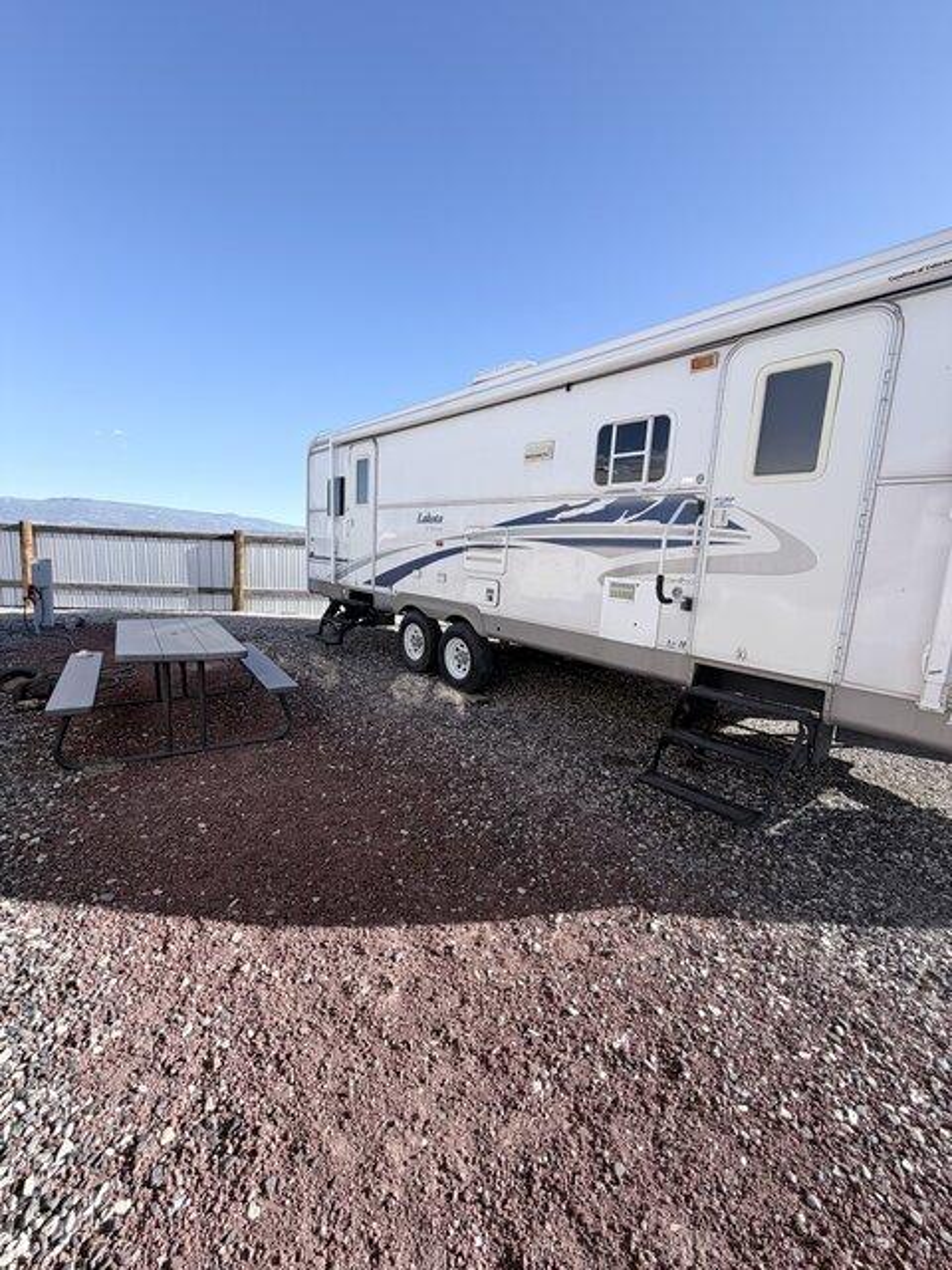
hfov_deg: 85.7
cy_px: 635
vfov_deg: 102.1
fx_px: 513
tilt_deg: -8.4
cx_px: 476
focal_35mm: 14
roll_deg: -1.9
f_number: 2.2
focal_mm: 2.22
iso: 40
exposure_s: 1/770
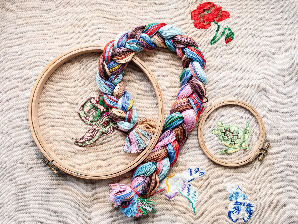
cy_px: 112
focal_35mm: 50
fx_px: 430
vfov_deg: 29.1
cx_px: 149
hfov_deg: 38.2
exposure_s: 1/25
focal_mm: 25
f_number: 5.6
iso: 200
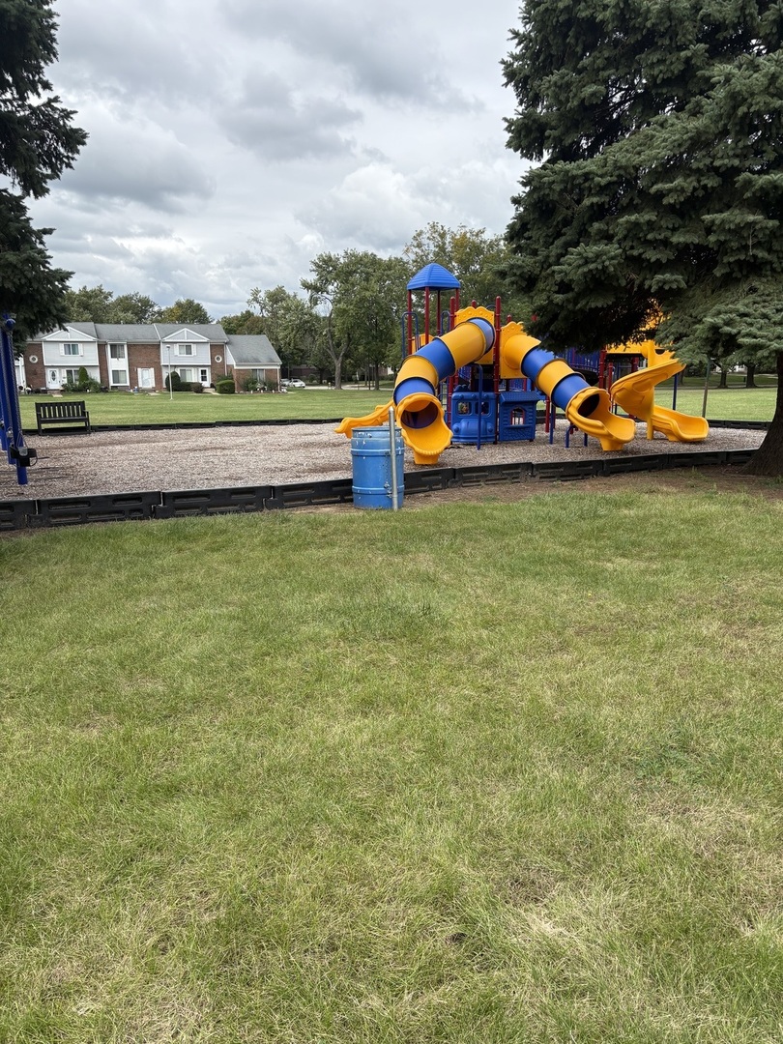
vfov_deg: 67.3
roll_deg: +0.8
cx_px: 392
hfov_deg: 53.1
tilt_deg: -10.4
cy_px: 522
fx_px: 784
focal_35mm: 26
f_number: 1.6
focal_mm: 5.96
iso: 50
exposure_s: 1/2075
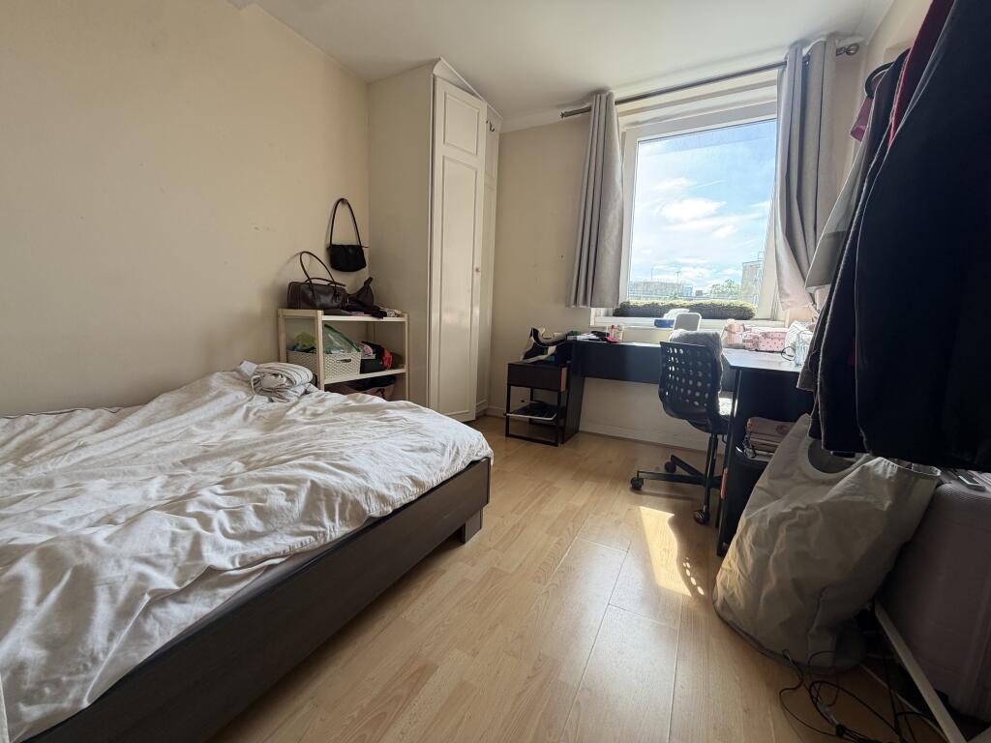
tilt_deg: -7.4
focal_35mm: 14
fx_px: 401
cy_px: 372
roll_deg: -2.0
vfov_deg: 85.7
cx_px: 496
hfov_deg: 102.1
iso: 64
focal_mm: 2.22
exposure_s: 1/121
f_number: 2.2
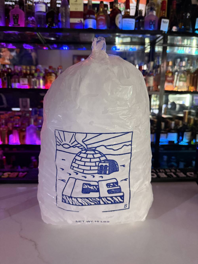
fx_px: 183
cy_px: 132
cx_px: 99
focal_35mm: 24
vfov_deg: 71.6
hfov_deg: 56.8
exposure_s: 1/60
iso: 400
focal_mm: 6.76
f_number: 1.78
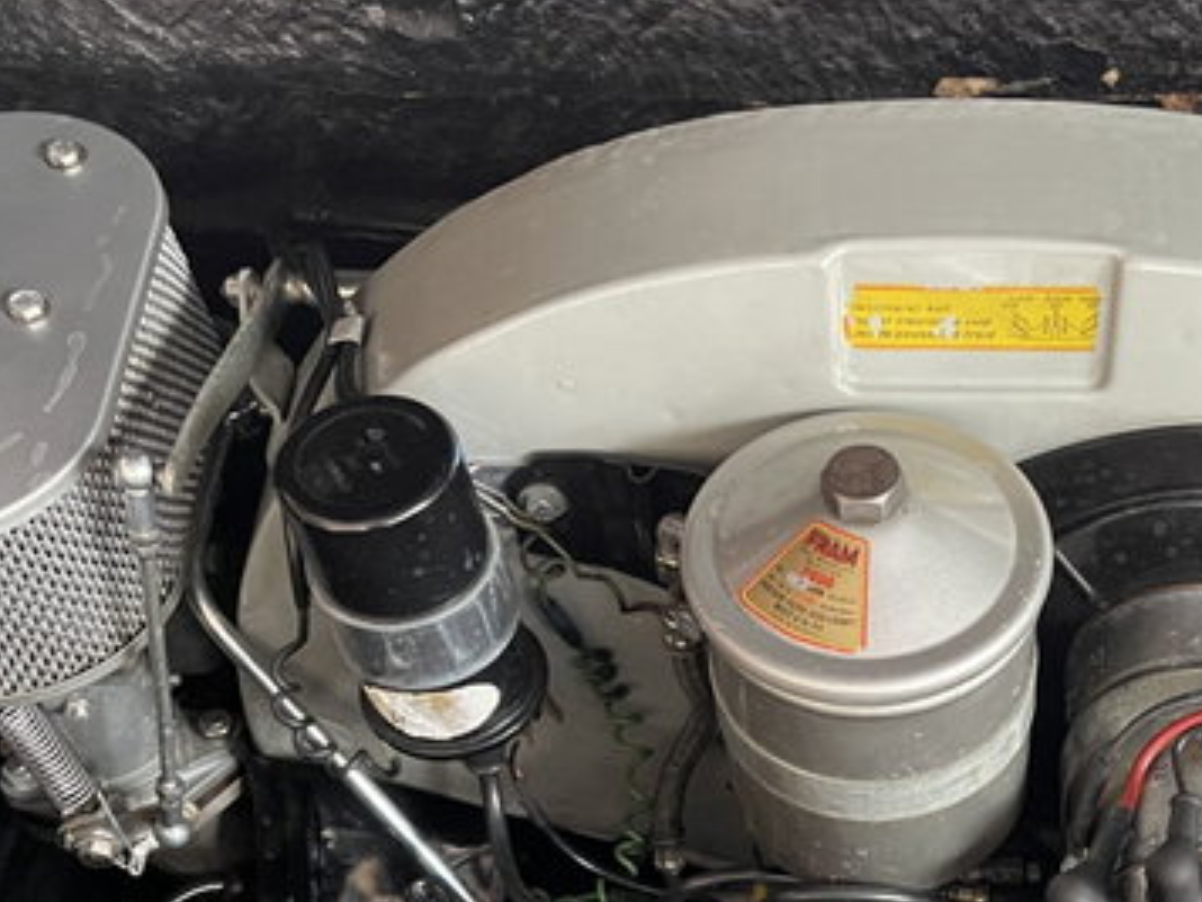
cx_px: 983
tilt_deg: -57.0
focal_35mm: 54
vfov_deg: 26.2
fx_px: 1875
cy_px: 794
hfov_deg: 34.3
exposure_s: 1/39
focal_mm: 5.1
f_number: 1.6
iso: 640
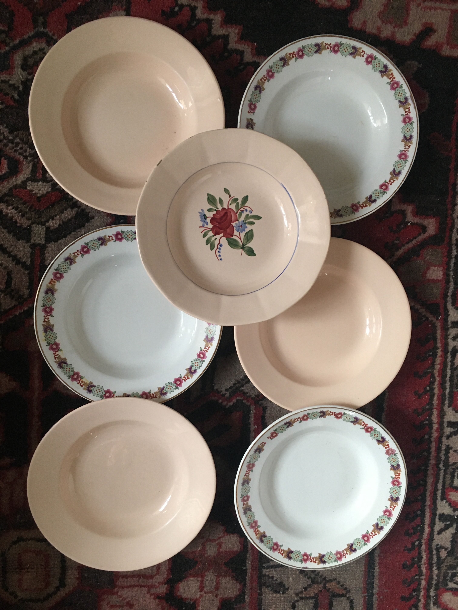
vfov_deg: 61.7
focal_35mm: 29
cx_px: 229
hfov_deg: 48.2
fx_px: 512
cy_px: 305
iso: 200
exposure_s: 1/33
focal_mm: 4.15
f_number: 2.2
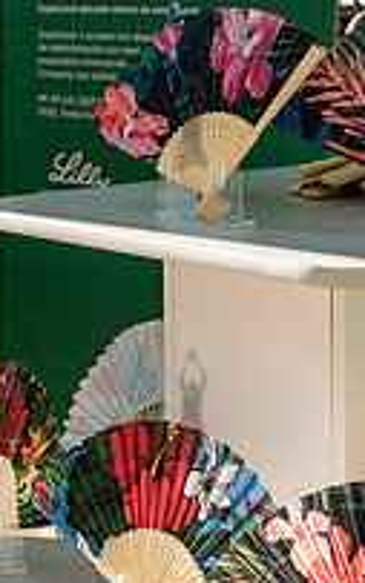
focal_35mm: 105
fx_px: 1670
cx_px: 190
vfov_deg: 19.6
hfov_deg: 12.5
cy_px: 119
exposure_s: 1/500
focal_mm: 36
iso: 500
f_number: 5
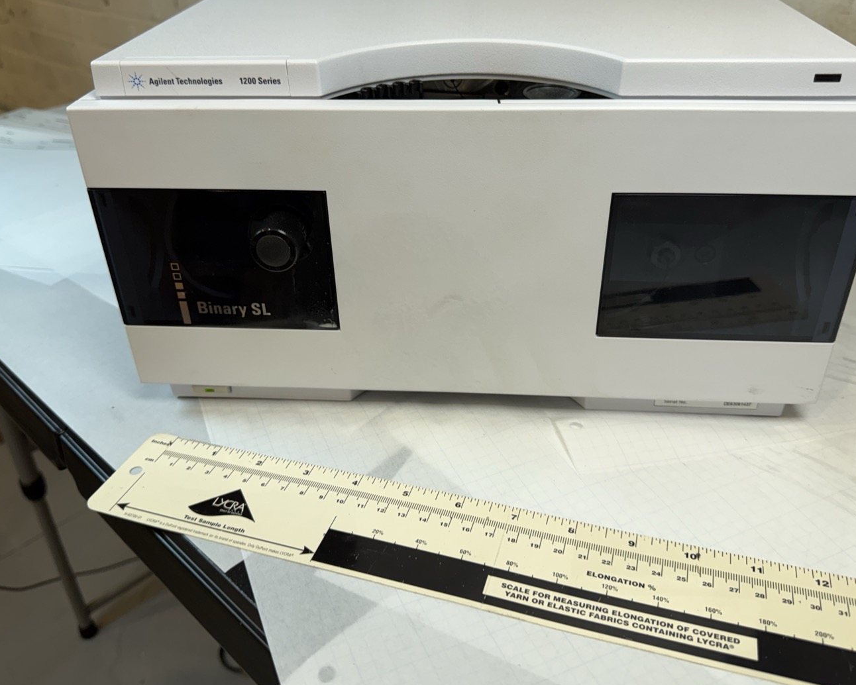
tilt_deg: -30.2
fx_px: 735
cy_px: 311
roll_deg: +2.0
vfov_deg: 49.9
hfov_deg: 60.4
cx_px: 439
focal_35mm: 29
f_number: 1.78
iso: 64
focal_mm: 6.76
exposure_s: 1/120
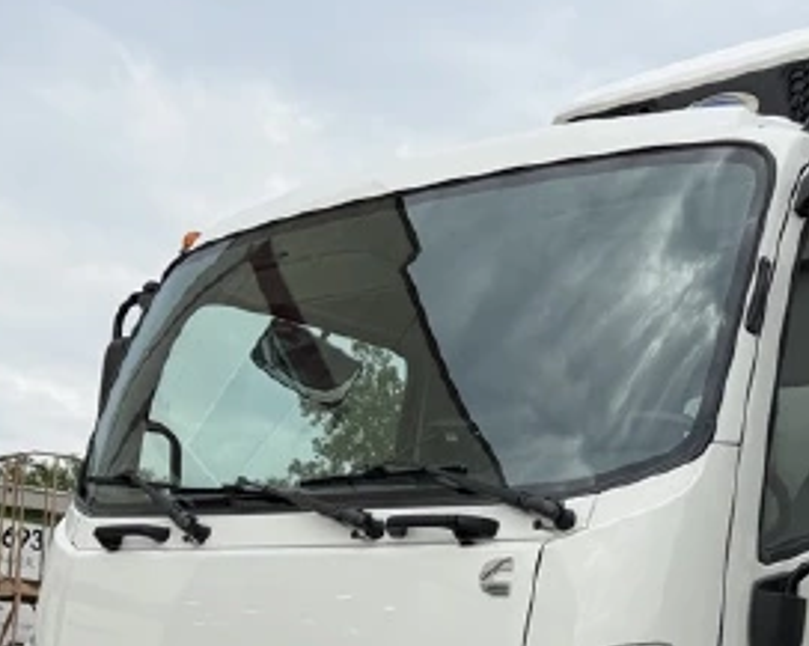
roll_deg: -3.7
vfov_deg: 21.3
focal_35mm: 69
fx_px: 1650
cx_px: 741
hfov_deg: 26.5
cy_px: 661
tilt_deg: +5.2
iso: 80
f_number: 1.78
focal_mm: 6.76
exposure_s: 1/2907
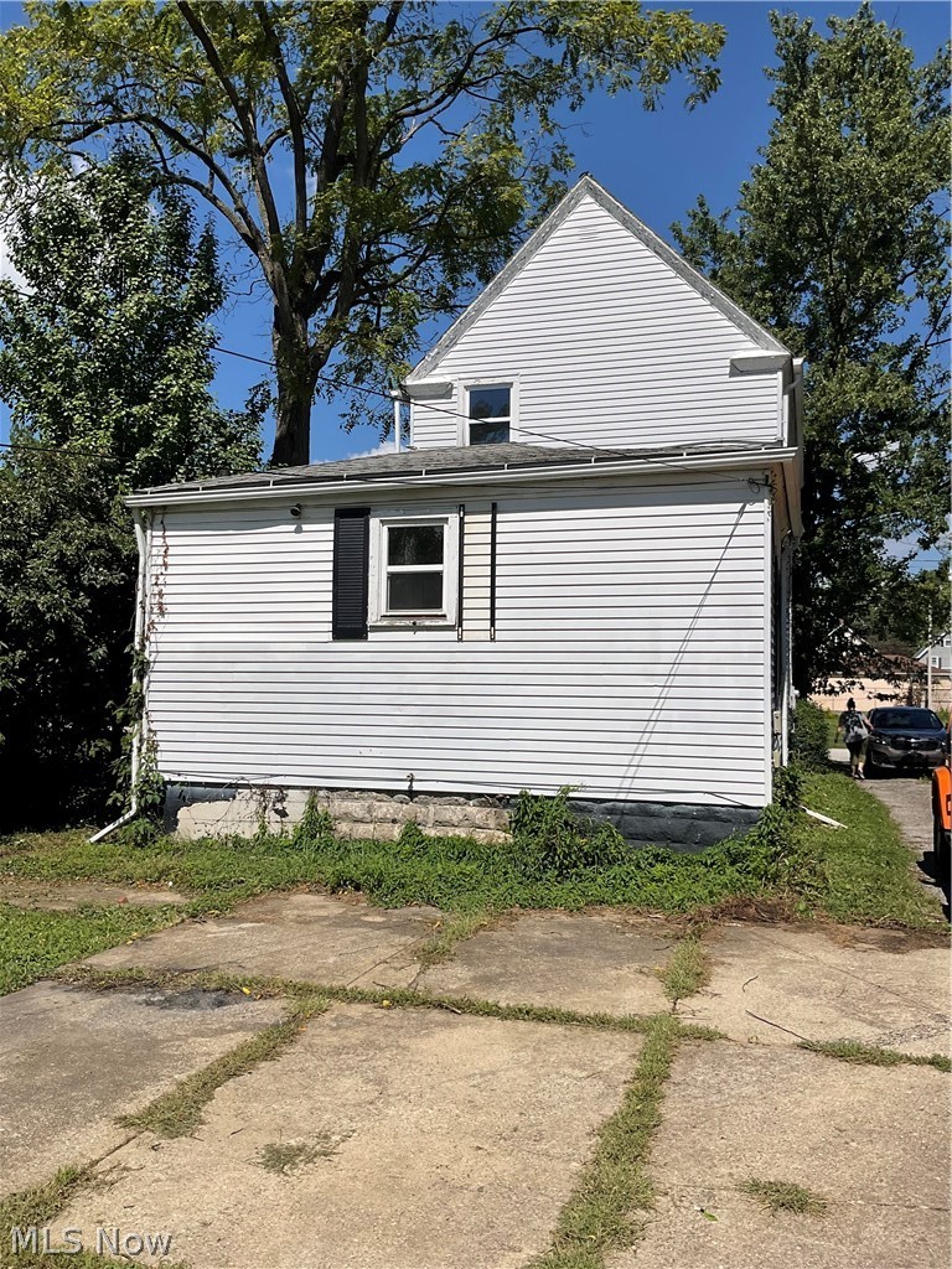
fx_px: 1063
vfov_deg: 61.7
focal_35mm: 29
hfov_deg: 48.2
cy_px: 634
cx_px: 476
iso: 16
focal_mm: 3
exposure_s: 1/4785
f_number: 1.8
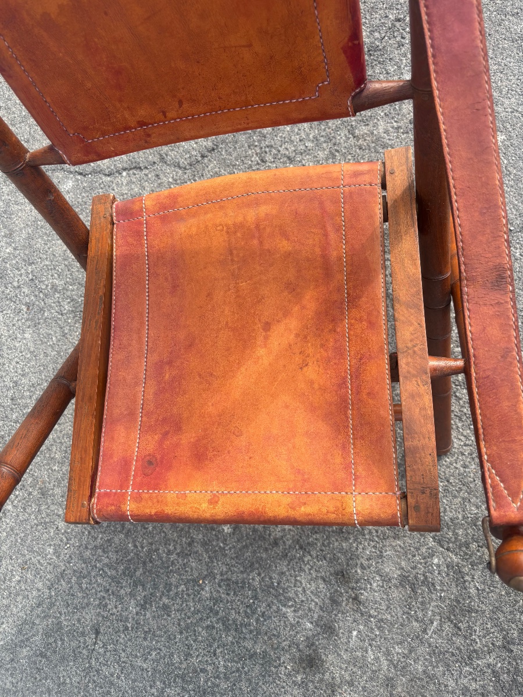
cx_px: 262
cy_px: 348
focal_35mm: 26
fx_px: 524
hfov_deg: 53.1
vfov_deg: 67.3
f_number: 1.6
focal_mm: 5.96
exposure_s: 1/792
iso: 50
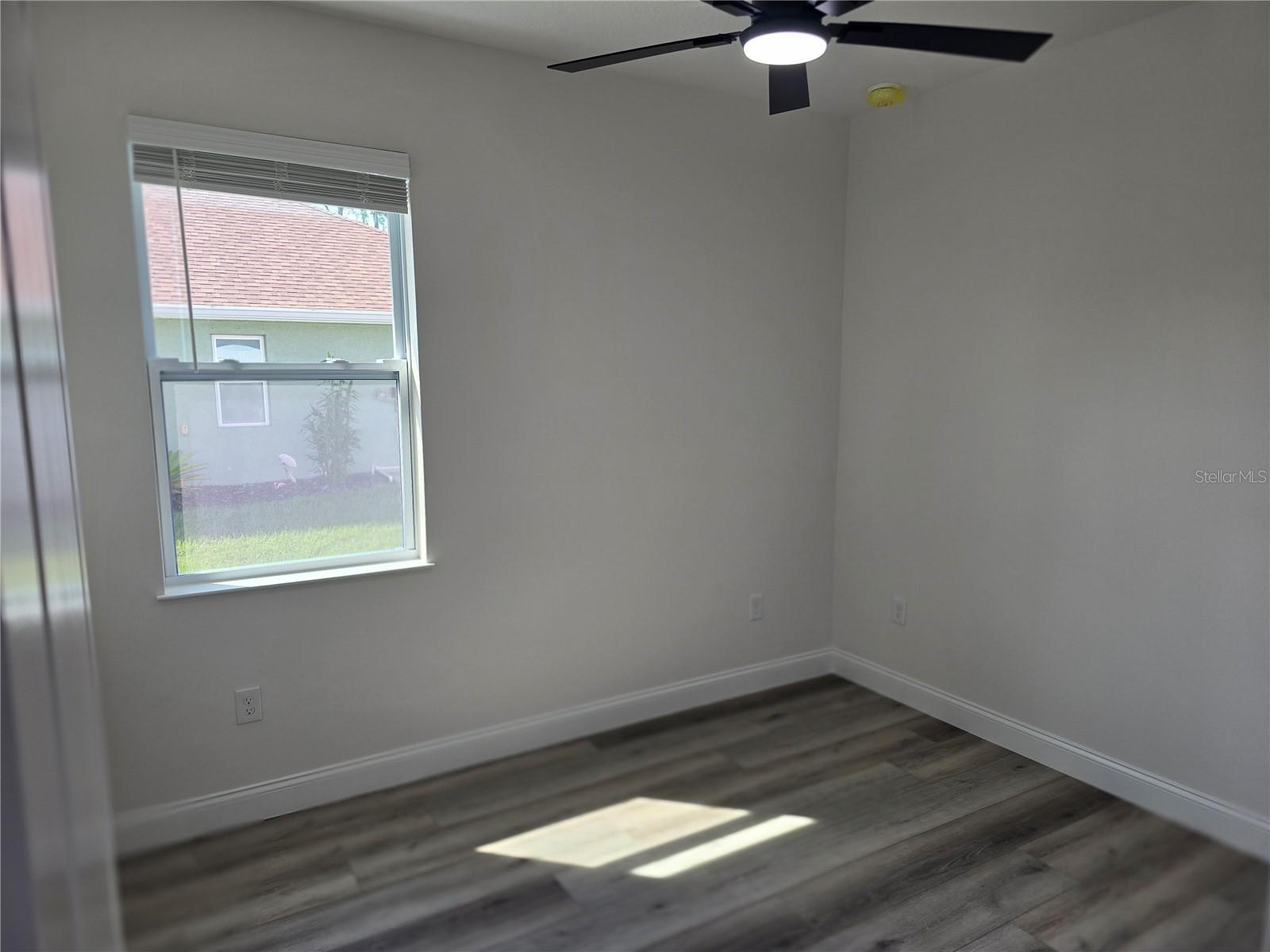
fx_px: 844
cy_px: 476
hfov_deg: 73.9
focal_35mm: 23
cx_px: 635
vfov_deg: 58.9
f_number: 1.7
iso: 20
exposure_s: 1/120
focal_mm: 6.3
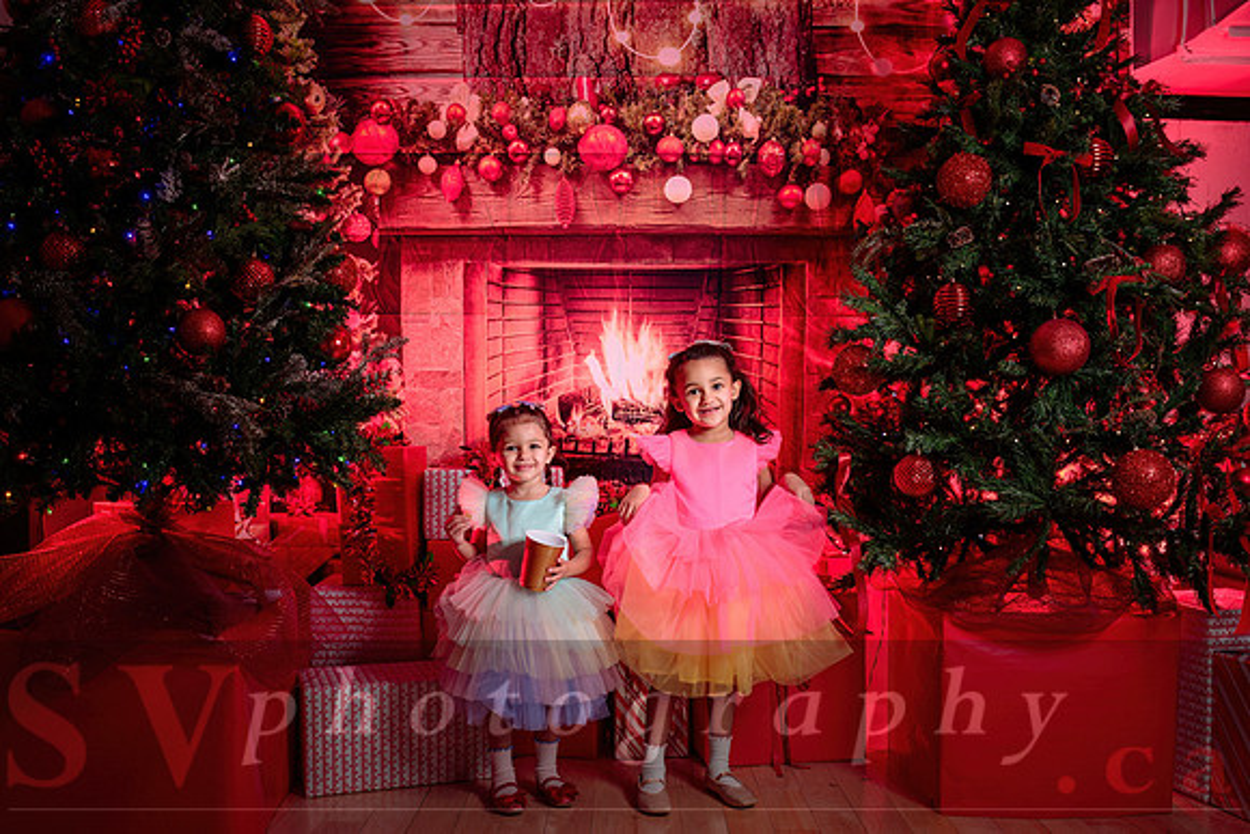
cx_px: 594
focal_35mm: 30
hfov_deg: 61.6
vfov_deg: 43.4
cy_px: 448
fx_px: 1048
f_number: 4
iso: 500
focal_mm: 28
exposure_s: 1/125
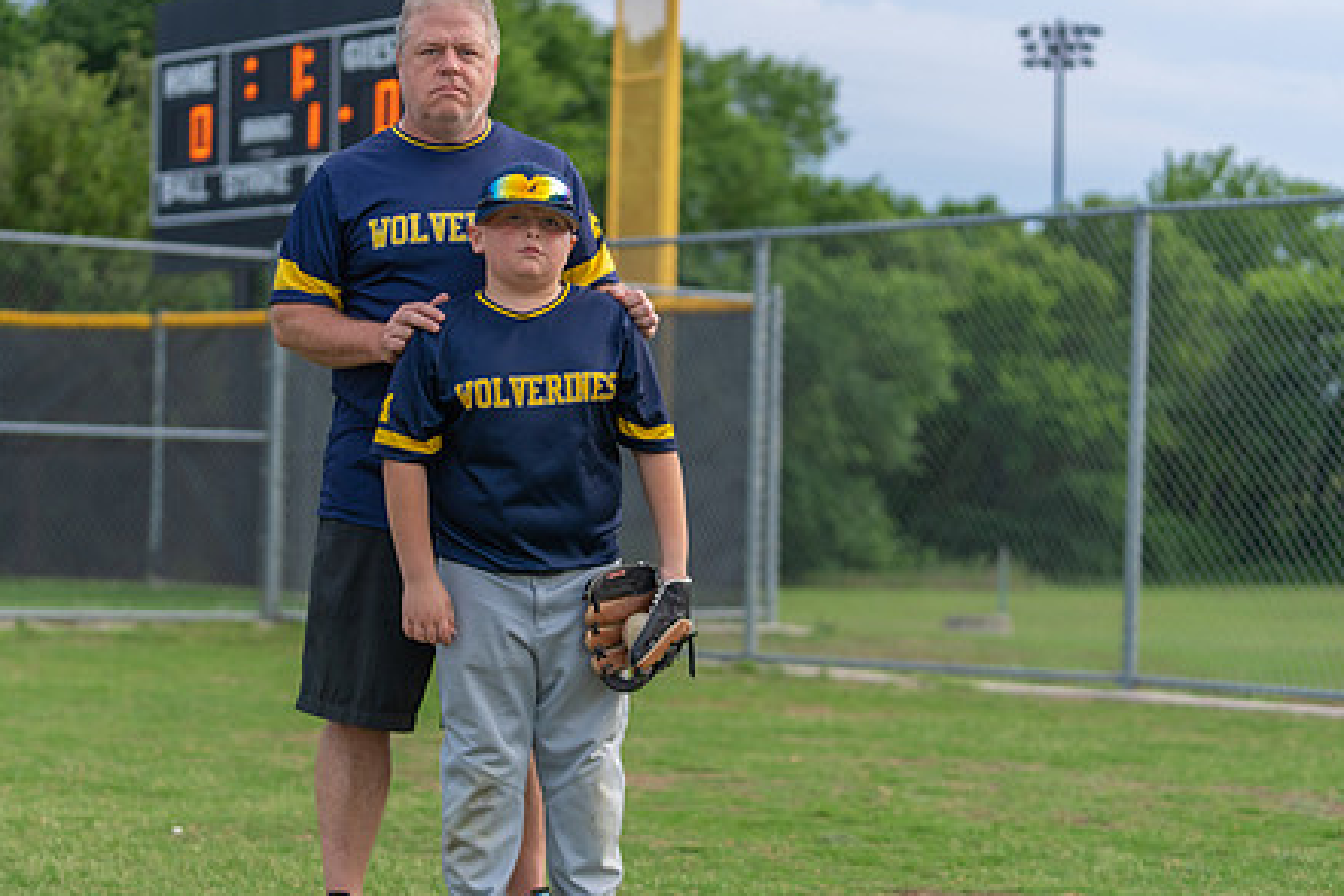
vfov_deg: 14.9
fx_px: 3434
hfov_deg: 22.1
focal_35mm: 92
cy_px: 474
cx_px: 509
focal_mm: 70
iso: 160
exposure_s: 1/320
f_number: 2.8
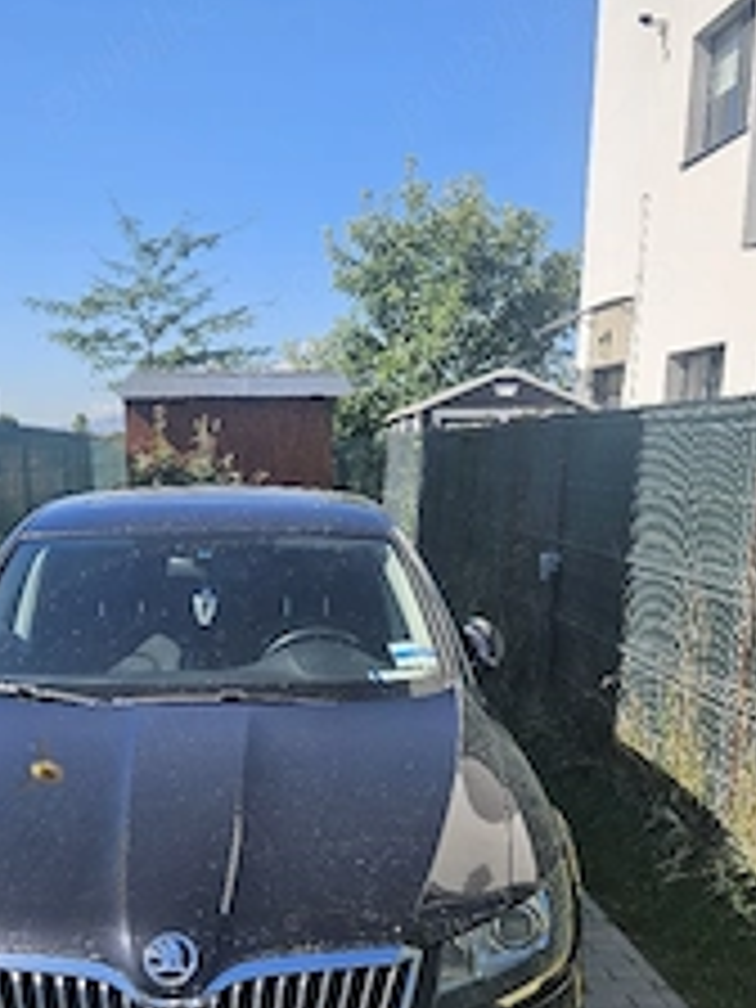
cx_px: 270
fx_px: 1194
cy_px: 774
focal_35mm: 41
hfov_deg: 34.9
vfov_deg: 44.0
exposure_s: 1/1667
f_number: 1.8
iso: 25
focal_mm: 5.4
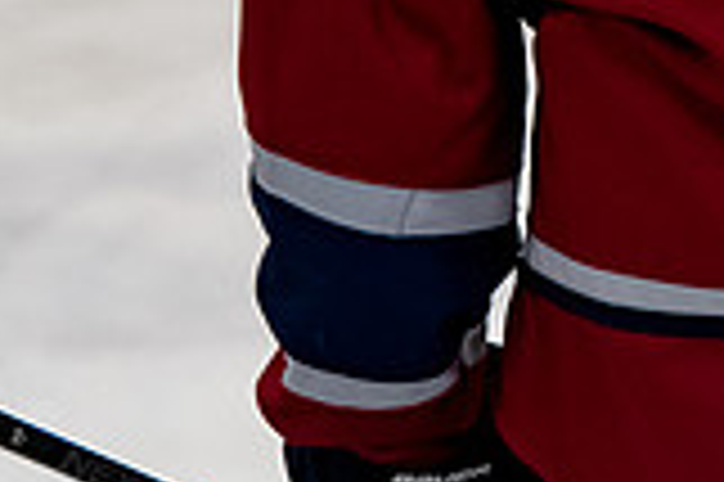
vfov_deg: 1.6
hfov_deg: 2.5
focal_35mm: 832
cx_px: 949
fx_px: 16715
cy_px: -409
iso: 2000
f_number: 3.5
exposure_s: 1/800
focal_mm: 145
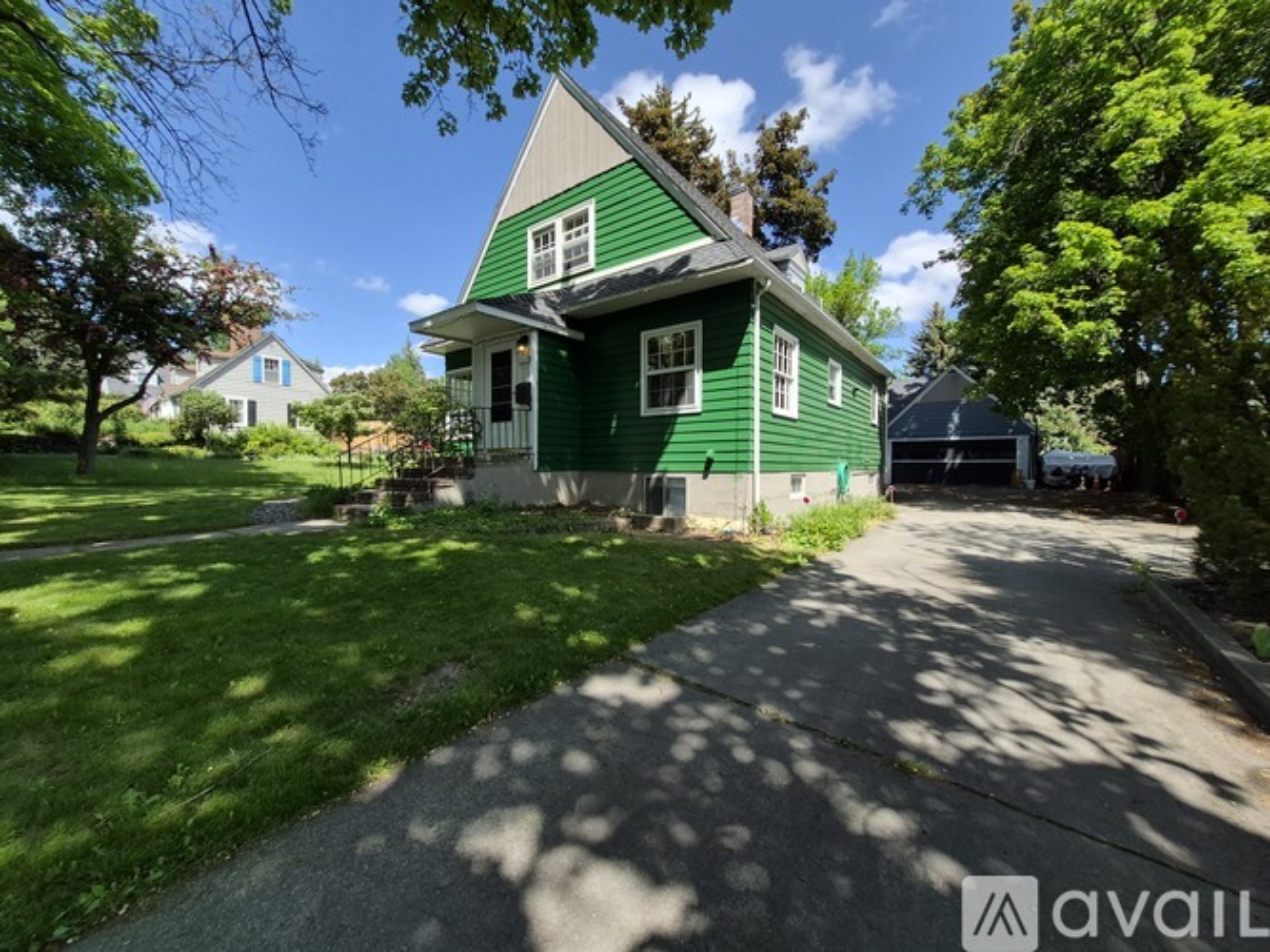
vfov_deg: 89.9
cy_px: 476
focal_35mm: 13
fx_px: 477
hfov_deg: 106.2
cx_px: 635
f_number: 2.2
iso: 40
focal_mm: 1.74
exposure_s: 1/796
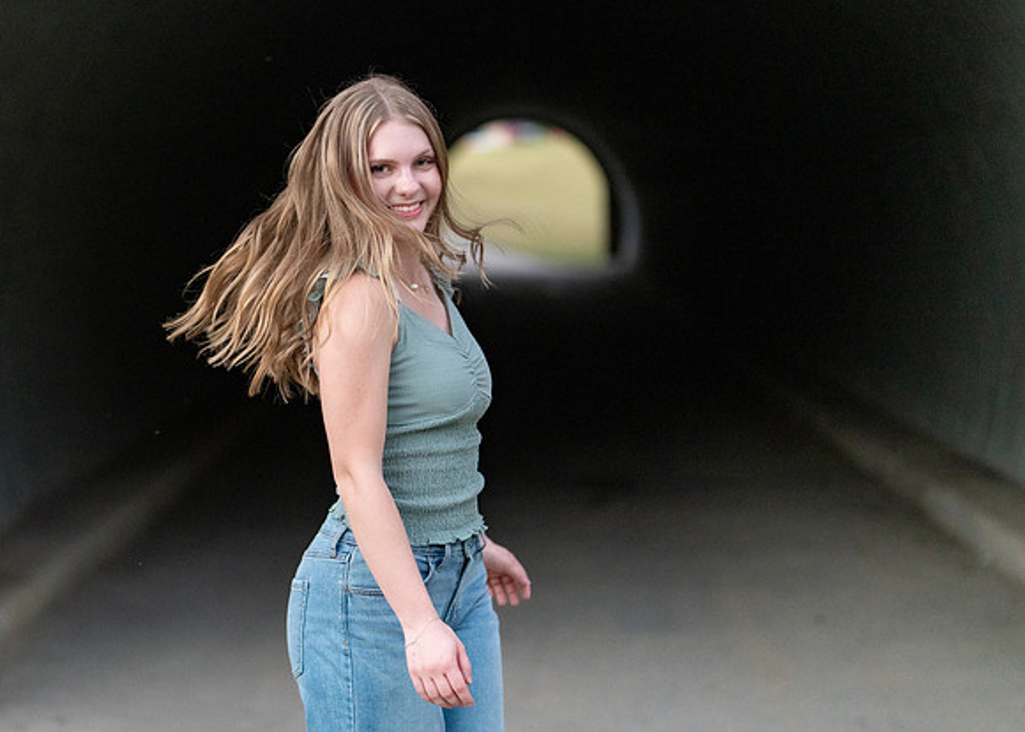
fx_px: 2249
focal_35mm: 77
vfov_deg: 18.5
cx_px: 347
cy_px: 406
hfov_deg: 25.5
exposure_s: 1/1000
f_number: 1.2
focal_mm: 50
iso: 1600
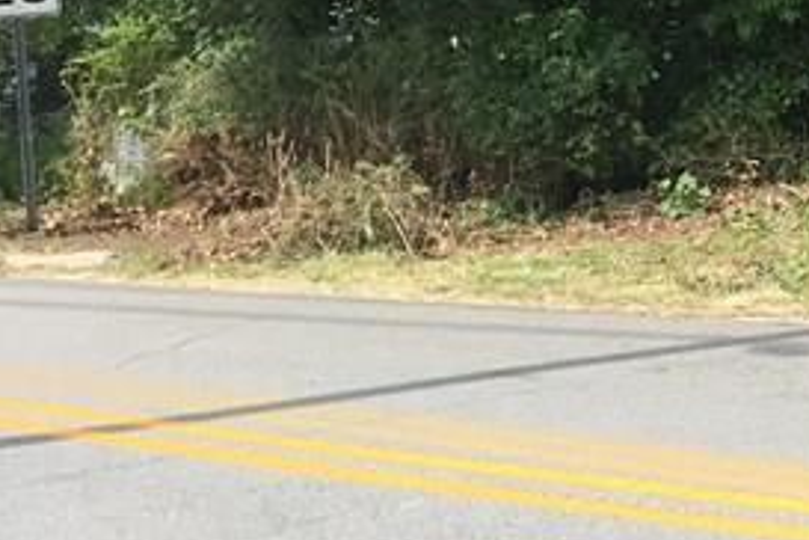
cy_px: -172
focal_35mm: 113
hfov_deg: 16.1
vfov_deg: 11.8
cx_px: 1325
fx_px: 2539
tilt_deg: +1.8
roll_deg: +3.2
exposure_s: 1/565
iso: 25
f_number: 2.2
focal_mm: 4.15
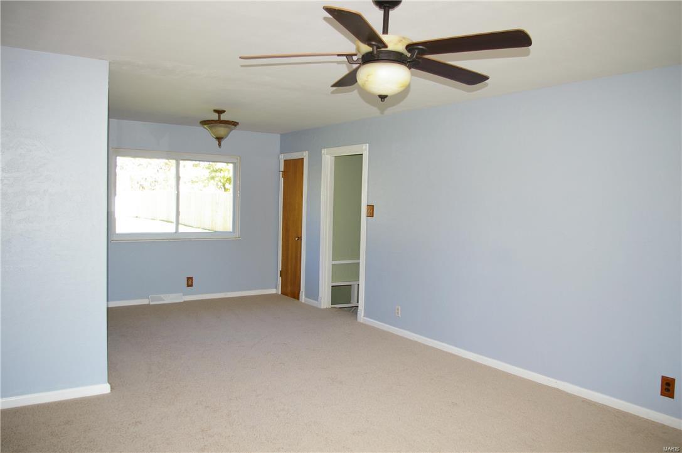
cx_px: 341
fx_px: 511
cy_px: 226
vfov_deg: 47.8
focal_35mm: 27
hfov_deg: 67.4
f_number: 3.5
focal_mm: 18
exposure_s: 1/60
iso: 200
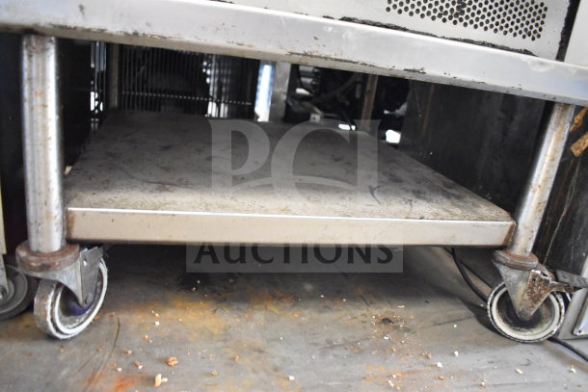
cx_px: 294
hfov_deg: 67.4
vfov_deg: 48.0
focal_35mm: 27
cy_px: 196
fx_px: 441
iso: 9000
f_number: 3.5
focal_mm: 18
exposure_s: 1/30
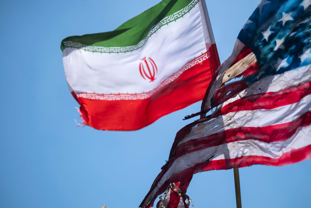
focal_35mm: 53
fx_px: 458
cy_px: 104
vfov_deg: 25.5
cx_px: 156
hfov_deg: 37.5
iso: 200
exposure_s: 1/16000
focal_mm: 35
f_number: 1.4
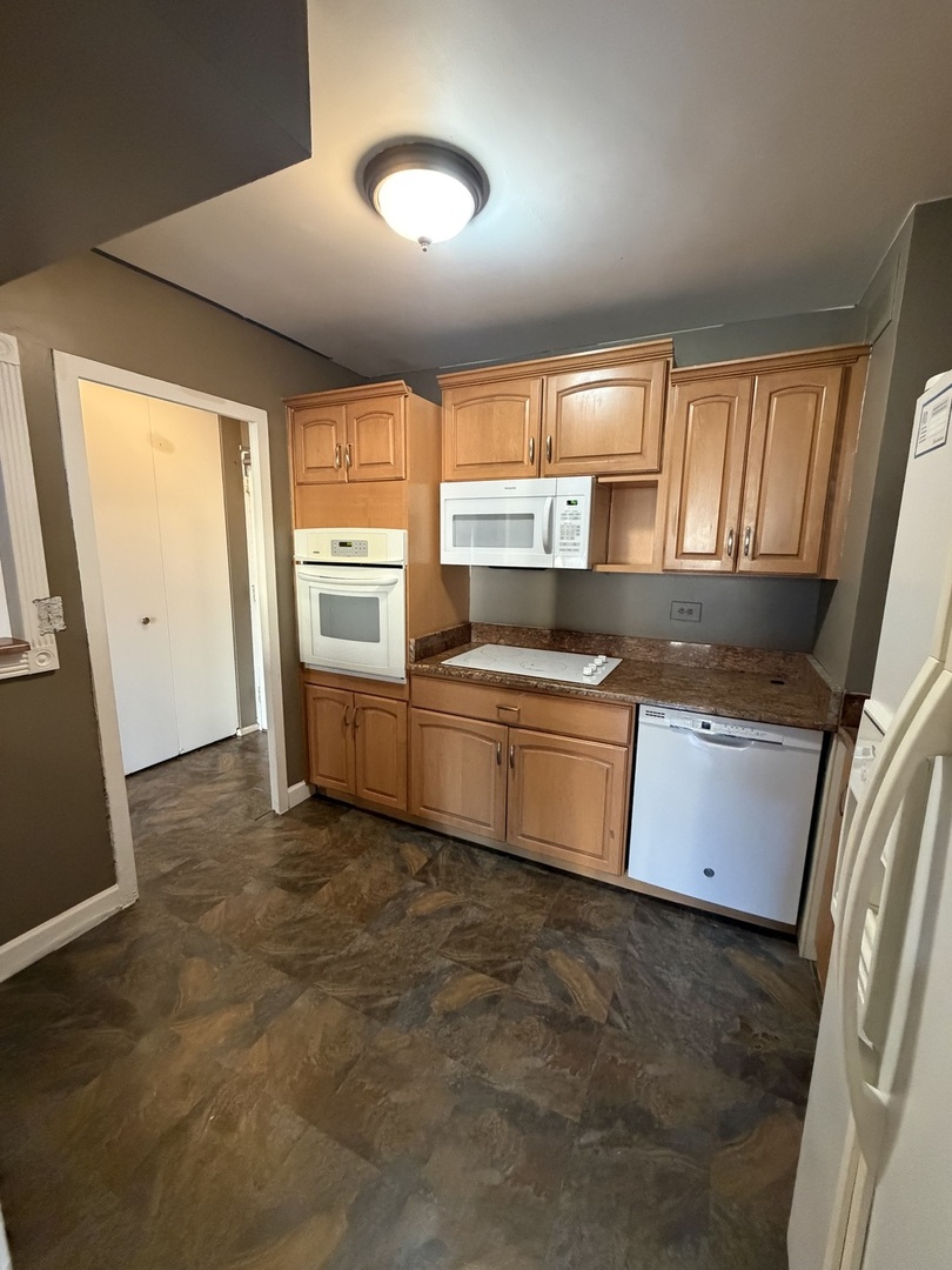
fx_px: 513
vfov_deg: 102.1
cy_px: 635
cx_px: 476
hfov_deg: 85.7
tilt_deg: -10.1
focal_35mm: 14
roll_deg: -1.5
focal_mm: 2.22
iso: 800
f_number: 2.2
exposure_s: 1/60
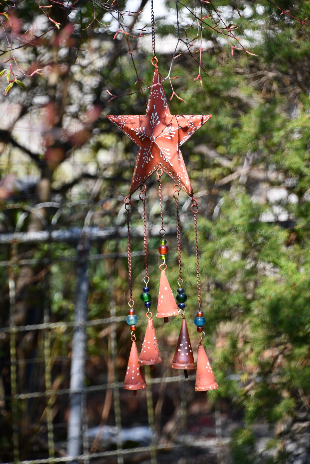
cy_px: 232
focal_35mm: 210
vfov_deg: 9.8
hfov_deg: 6.5
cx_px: 155
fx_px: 2712
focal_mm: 140
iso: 560
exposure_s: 1/500
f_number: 6
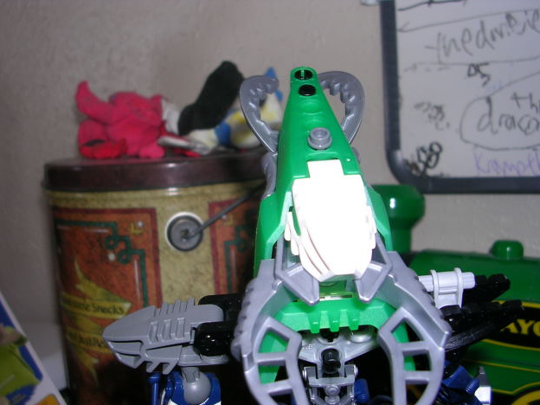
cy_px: 207
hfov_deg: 47.9
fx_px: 608
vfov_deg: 36.8
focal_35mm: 39
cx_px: 264
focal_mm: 5.8
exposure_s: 1/60.1
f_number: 2.8
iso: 50
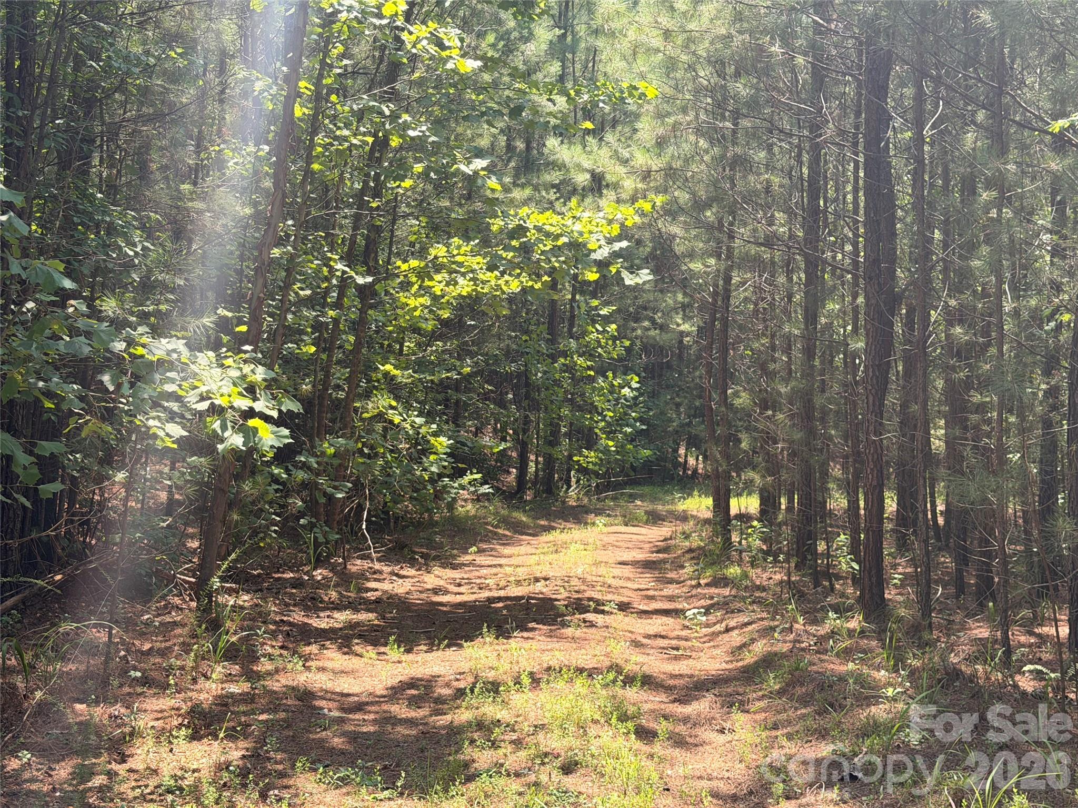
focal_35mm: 48
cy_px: 404
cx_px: 539
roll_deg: +0.7
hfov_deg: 39.7
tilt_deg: -4.2
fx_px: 1495
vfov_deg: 30.3
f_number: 1.78
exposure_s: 1/687
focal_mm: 6.76
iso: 64
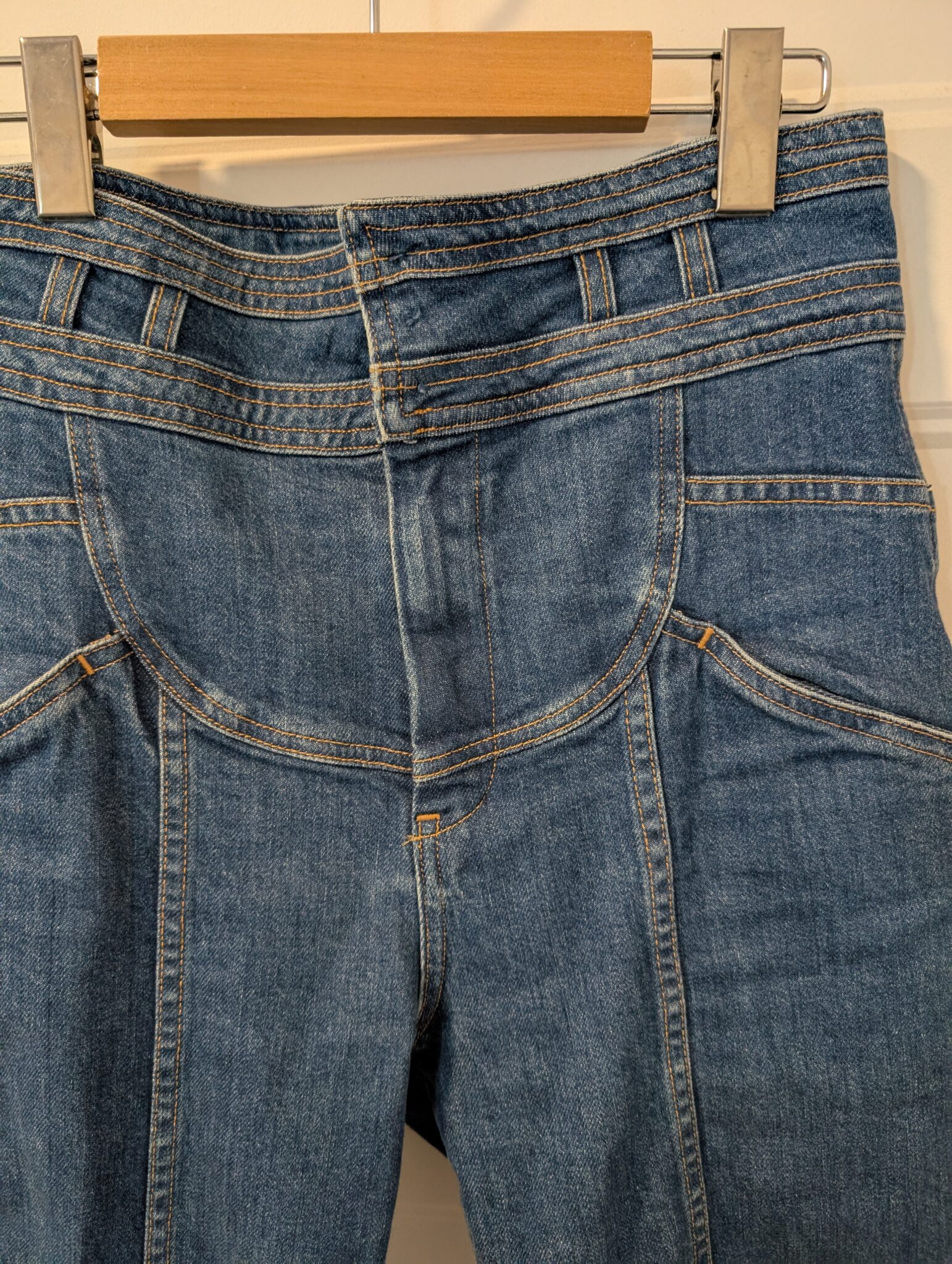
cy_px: 632
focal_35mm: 24
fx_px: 878
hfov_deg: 56.9
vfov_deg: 71.5
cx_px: 476
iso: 776
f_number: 1.68
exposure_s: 1/120
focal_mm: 6.9
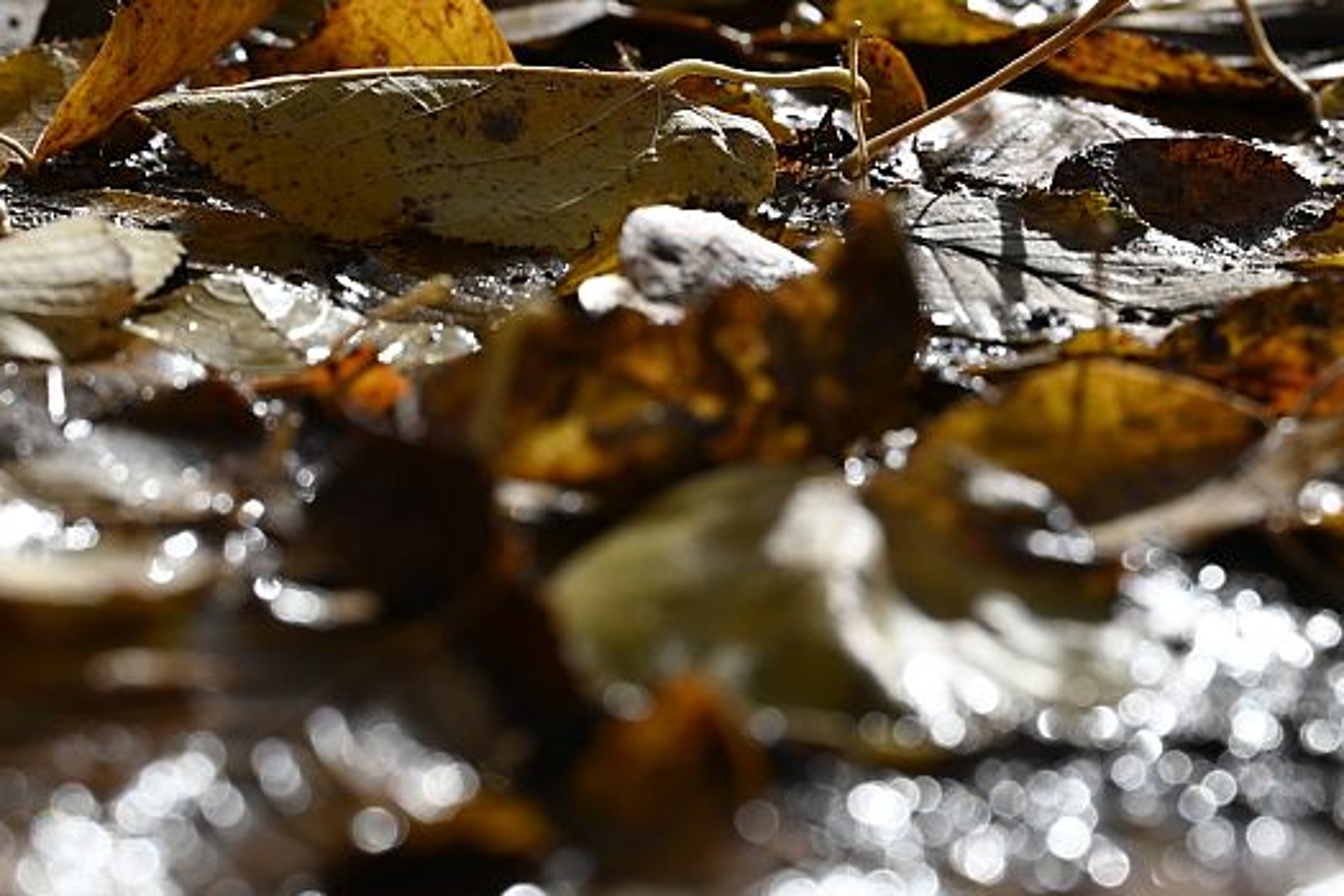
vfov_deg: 5.7
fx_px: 8959
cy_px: 489
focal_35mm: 240
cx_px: 1385
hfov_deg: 8.5
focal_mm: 105
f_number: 8
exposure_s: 1/500
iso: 100
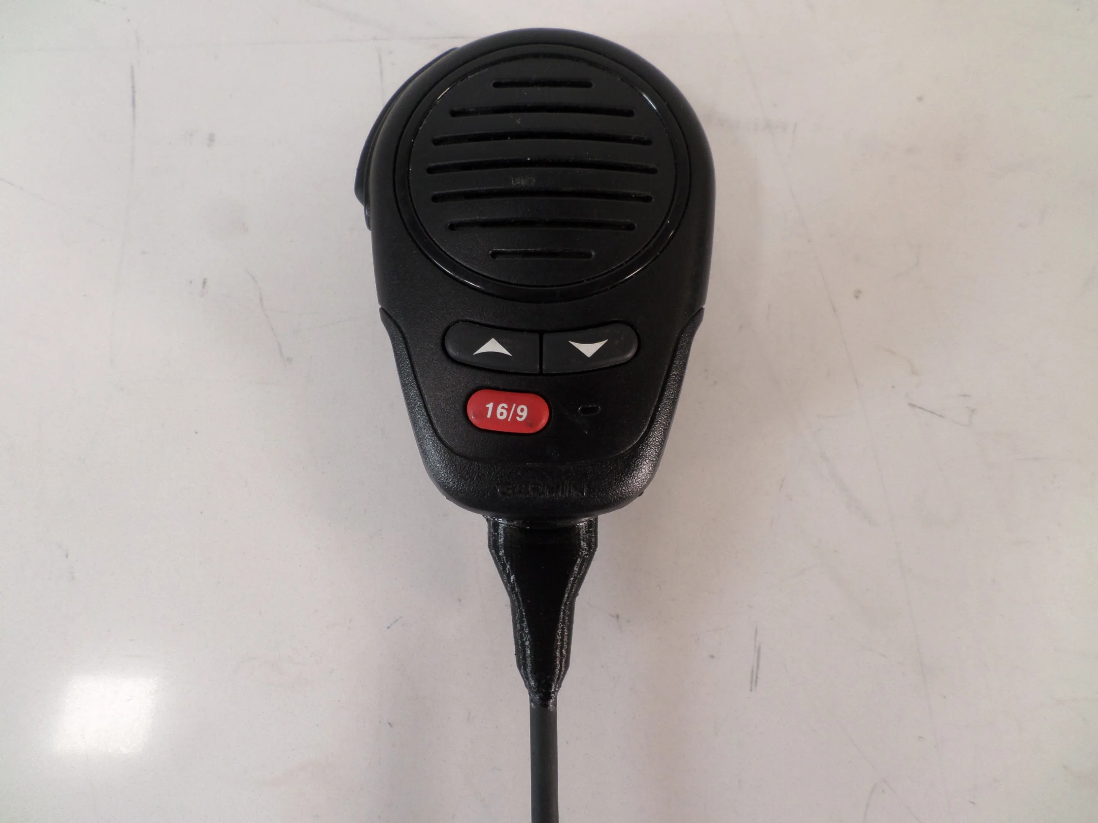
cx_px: 549
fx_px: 793
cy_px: 412
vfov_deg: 54.9
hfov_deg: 69.4
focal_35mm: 25
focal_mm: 4.5
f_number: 2.5
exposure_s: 1/45
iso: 80
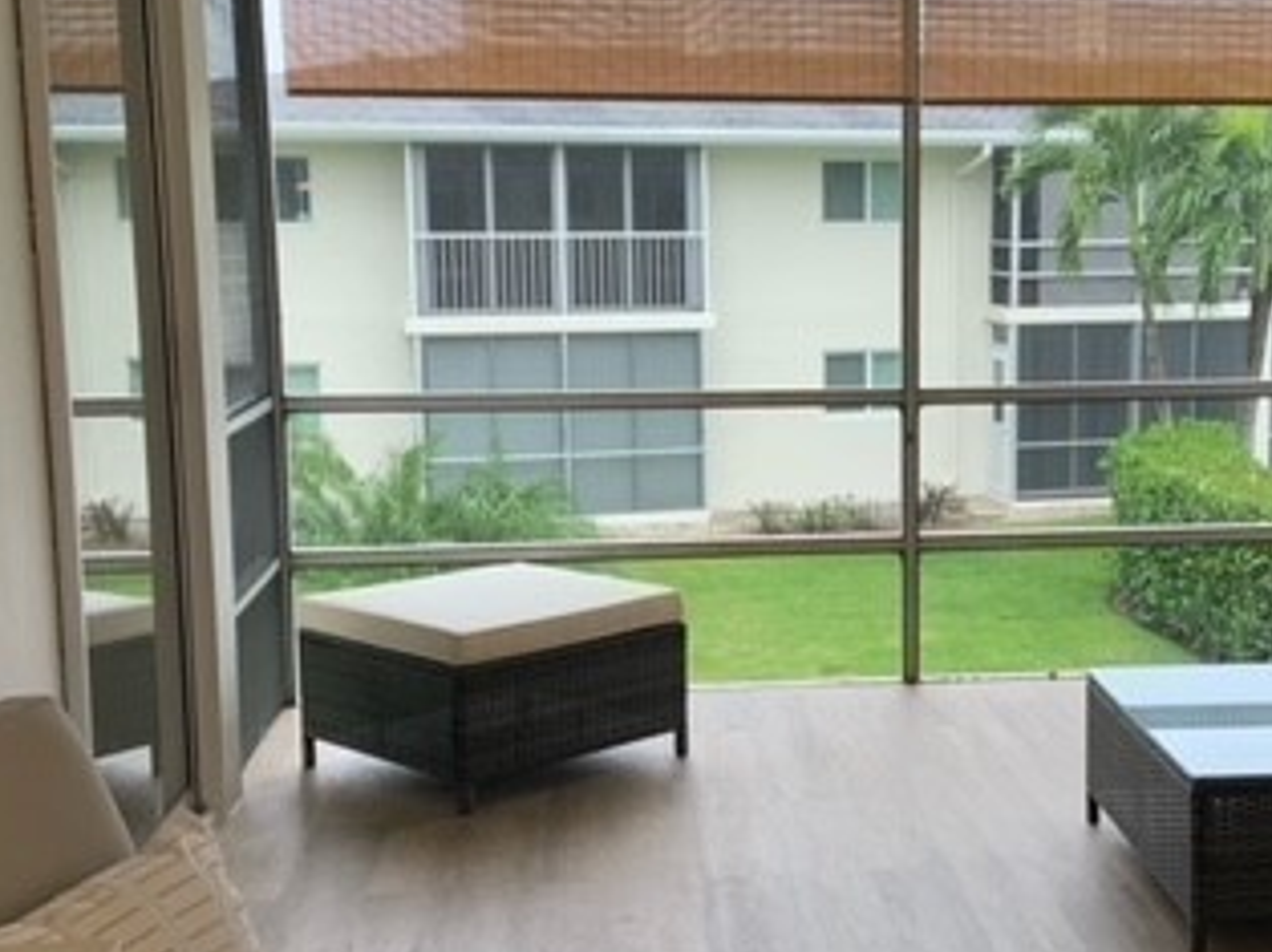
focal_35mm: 53
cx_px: 859
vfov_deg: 27.5
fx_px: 1946
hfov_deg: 35.8
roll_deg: +0.1
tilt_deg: -7.7
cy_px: 519
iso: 160
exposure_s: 1/60
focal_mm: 4.25
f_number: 1.8
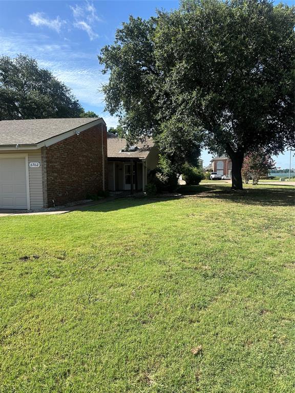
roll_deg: +0.5
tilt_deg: -1.3
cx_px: 148
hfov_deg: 56.8
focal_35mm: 24
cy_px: 196
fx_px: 273
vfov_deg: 71.6
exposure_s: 1/2591
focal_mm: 6.86
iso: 80
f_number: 1.78
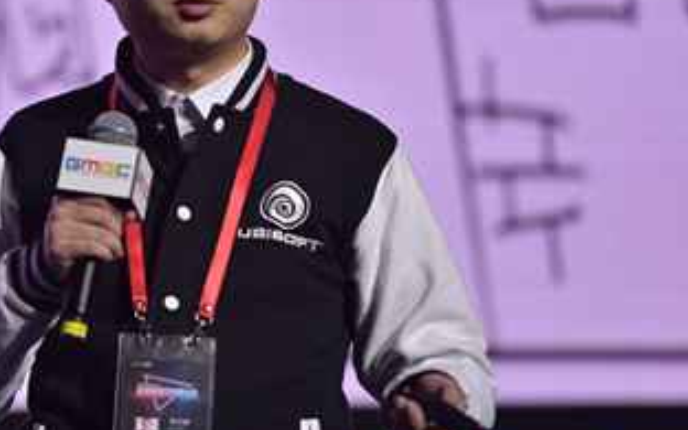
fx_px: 6225
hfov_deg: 6.3
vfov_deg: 4.0
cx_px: 137
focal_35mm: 332
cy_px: 160
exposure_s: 1/200
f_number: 2.8
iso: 200
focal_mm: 185
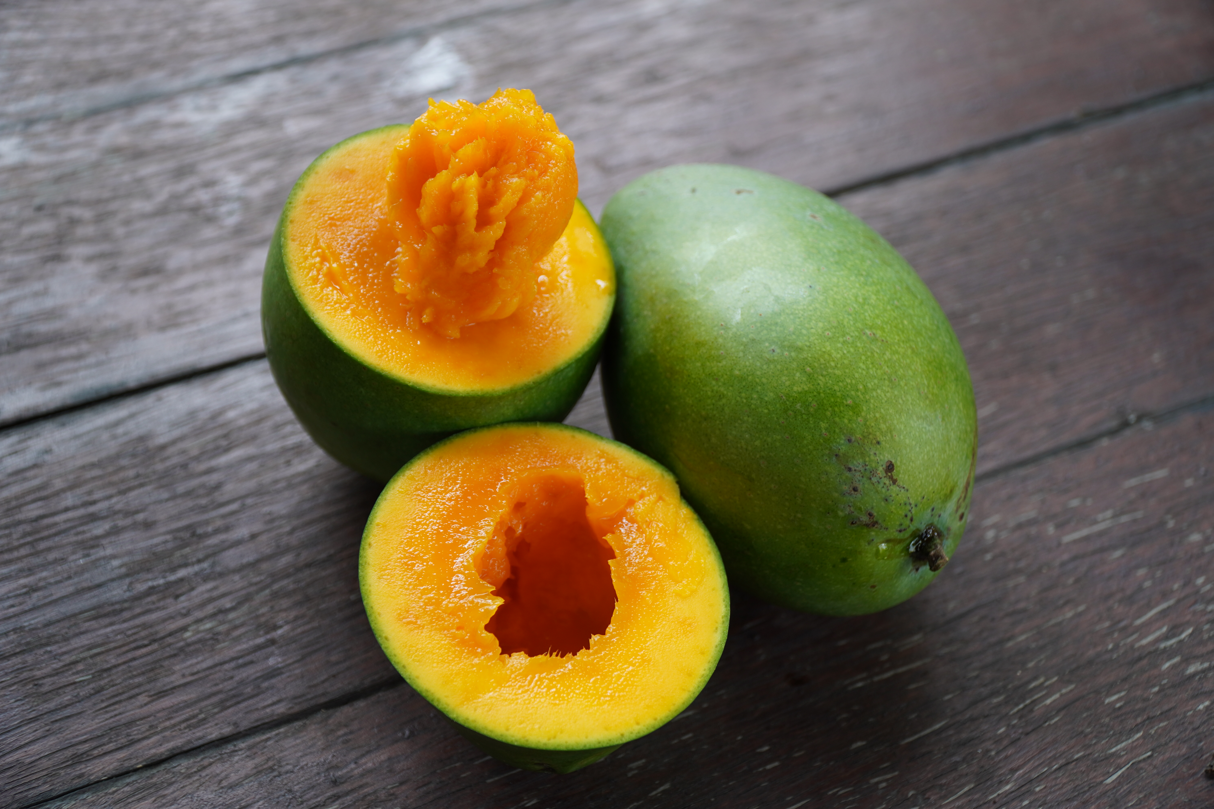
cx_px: 607
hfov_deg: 35.9
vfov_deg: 24.4
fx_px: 1871
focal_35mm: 56
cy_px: 404
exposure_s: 1/60
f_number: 4
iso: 125
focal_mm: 37
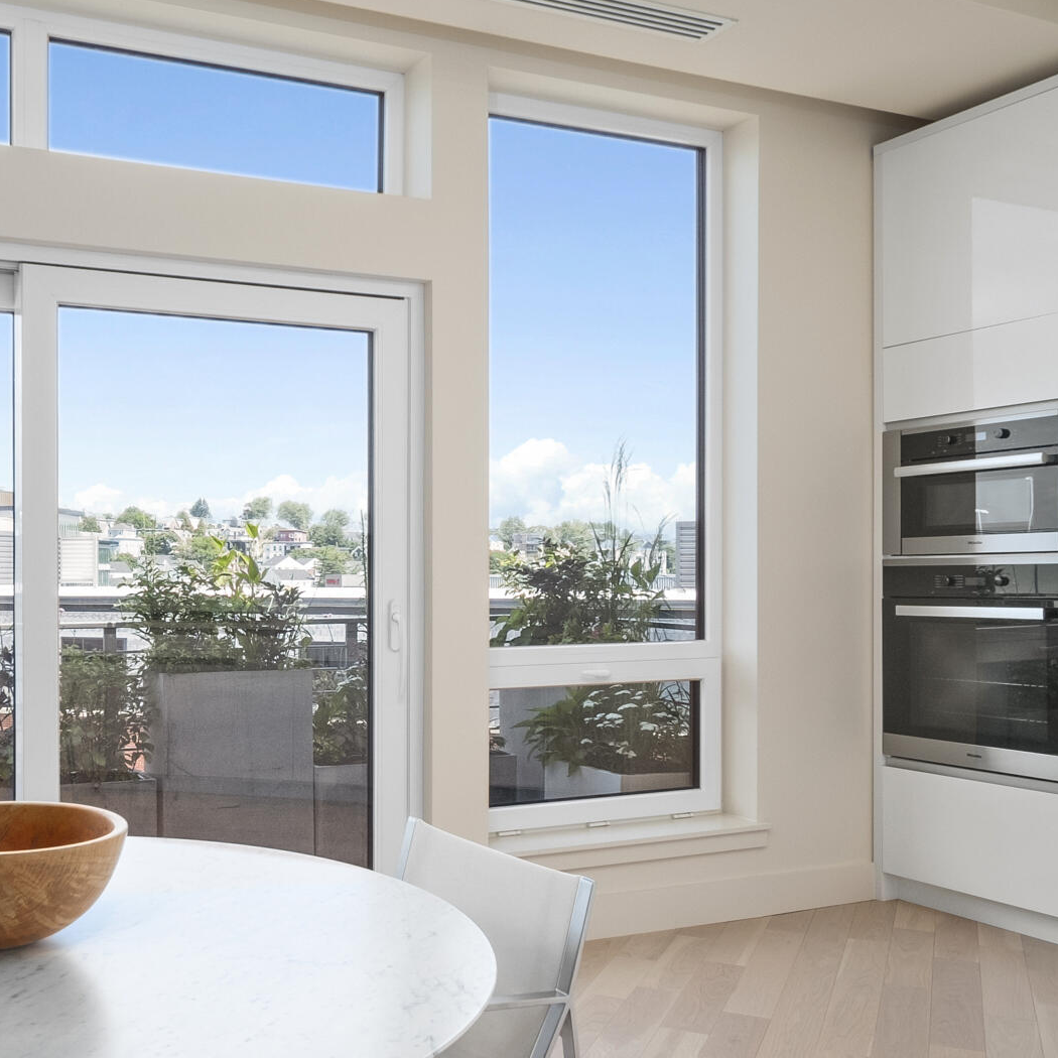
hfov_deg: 47.2
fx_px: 1176
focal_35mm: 34
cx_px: 308
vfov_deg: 48.4
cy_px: 566
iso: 400
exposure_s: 1/30
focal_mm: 9
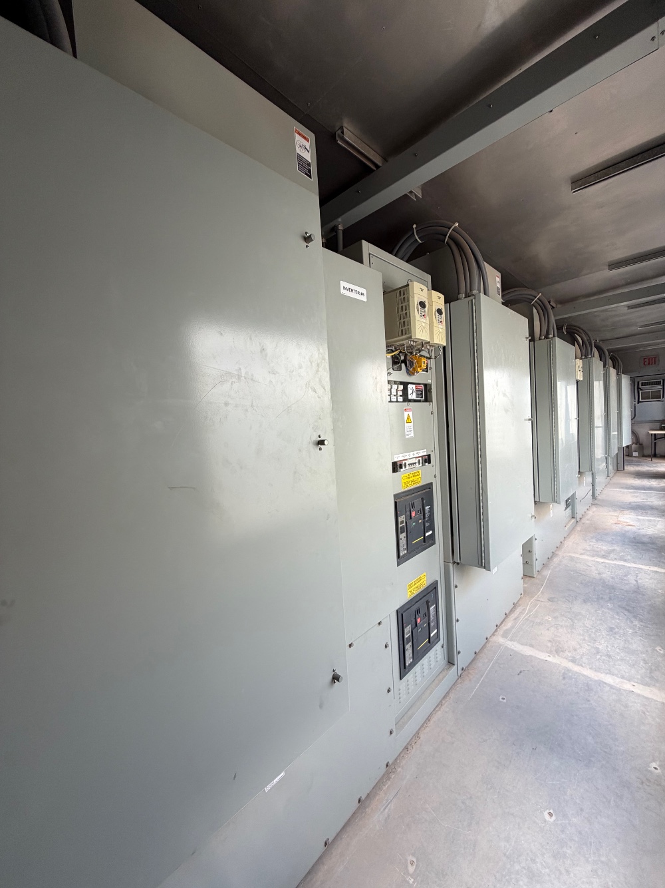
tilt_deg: -2.3
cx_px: 332
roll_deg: +2.2
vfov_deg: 102.1
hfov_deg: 85.7
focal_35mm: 14
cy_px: 444
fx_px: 359
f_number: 2.2
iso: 160
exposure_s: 1/121
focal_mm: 2.22
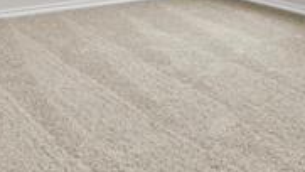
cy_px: -142
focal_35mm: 98
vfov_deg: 11.4
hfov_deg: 21.0
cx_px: 305
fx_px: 793
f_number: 7.1
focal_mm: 16.5
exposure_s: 1/10
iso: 640
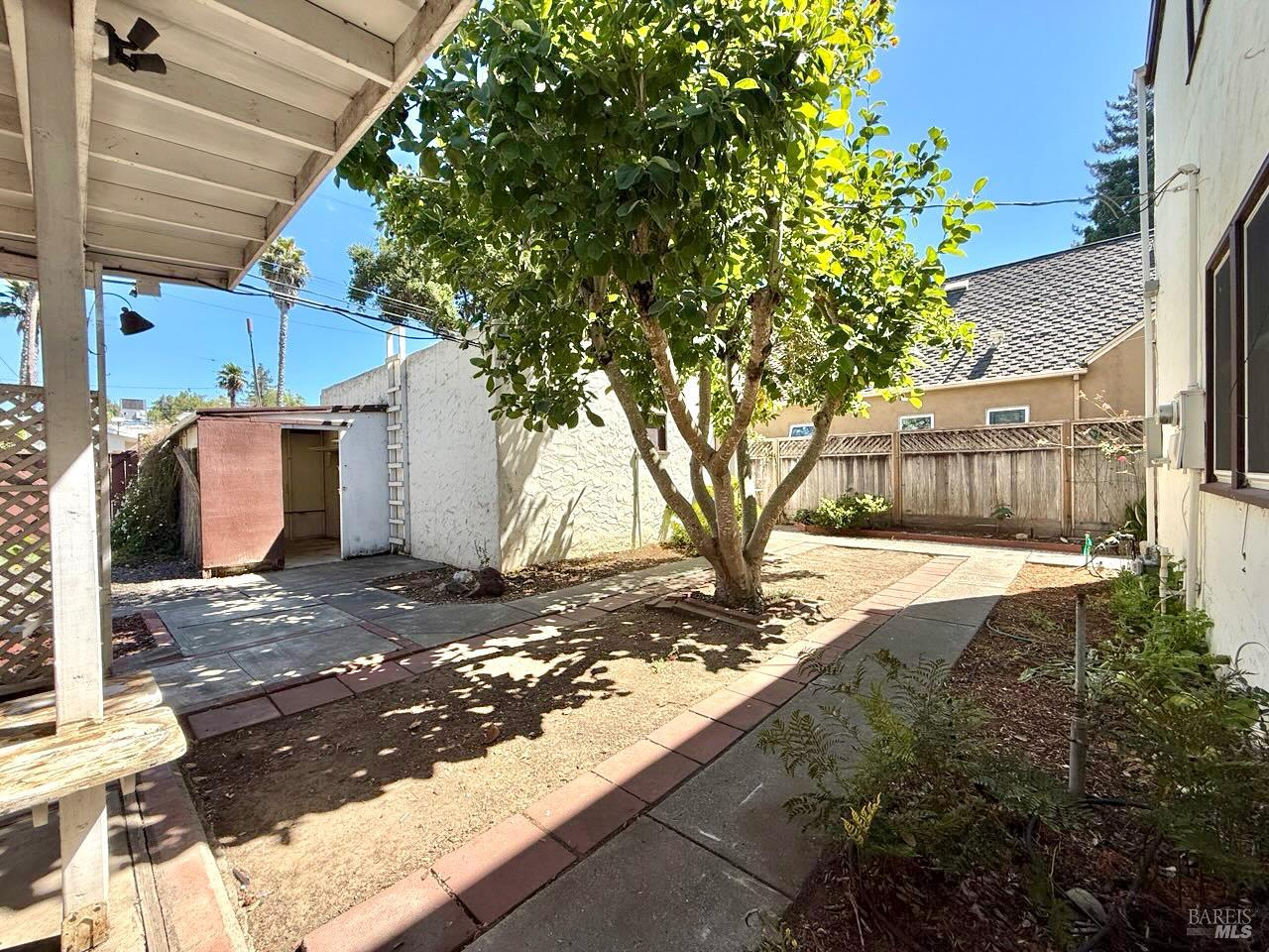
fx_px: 513
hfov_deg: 102.1
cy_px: 476
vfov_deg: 85.7
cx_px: 634
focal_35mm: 14
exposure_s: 1/809
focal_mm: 2.22
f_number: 2.2
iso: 50
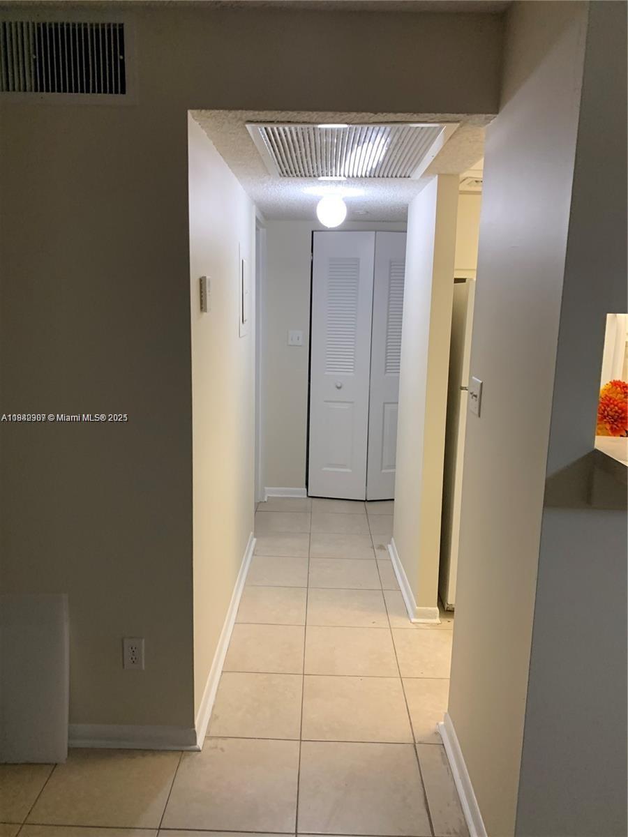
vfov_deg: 67.3
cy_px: 418
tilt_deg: -8.1
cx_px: 314
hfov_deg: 53.1
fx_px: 629
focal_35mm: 26
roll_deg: +0.8
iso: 160
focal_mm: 4.25
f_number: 1.8
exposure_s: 1/60
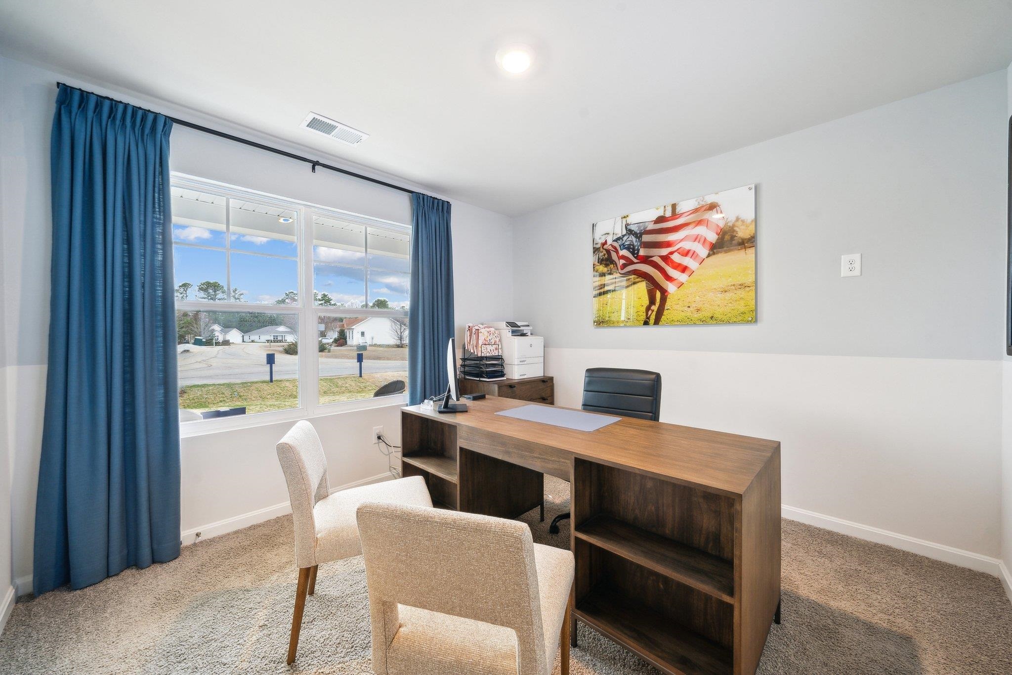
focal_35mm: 13
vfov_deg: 85.4
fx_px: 365
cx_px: 506
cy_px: 338
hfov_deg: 108.3
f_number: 8
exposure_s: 1/6
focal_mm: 13
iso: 160
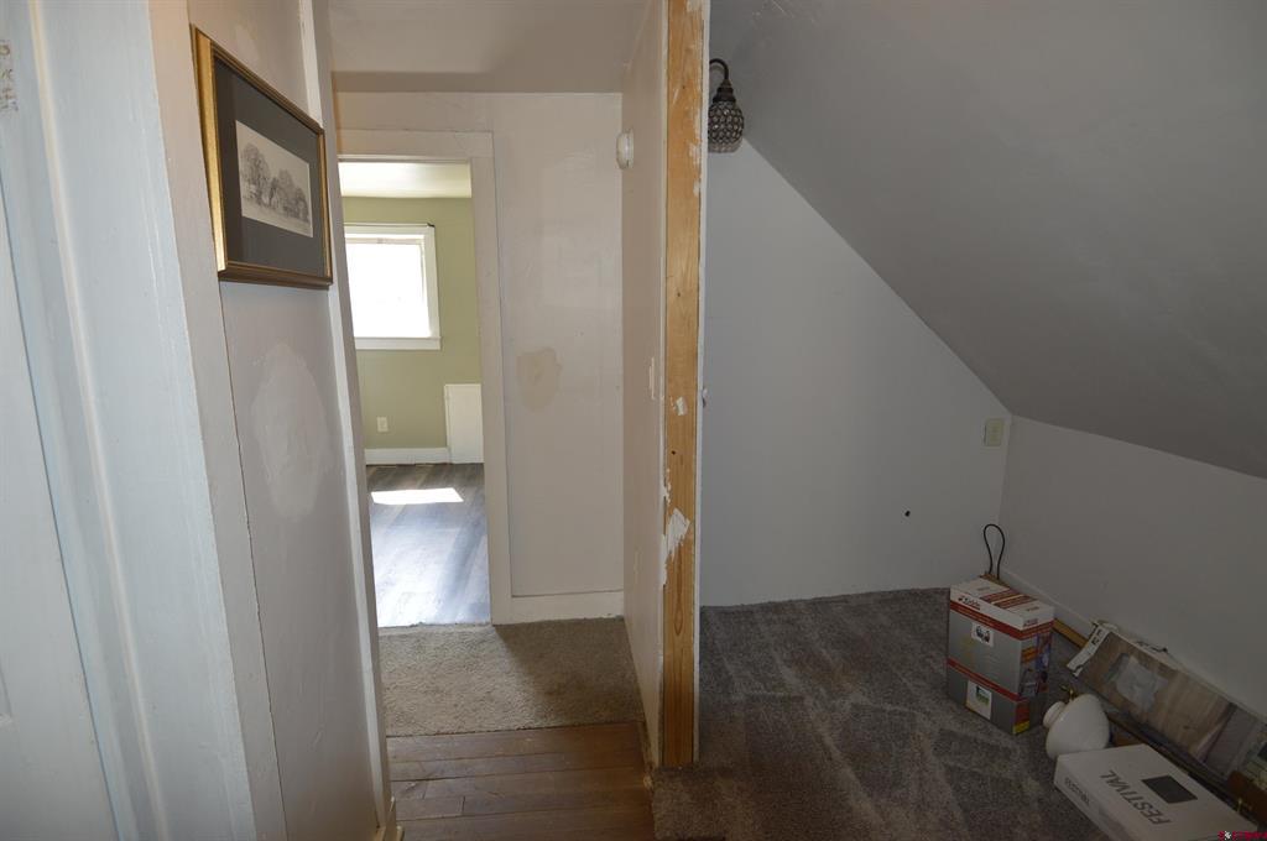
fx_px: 633
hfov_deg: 90.1
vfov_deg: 67.2
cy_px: 420
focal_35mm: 18
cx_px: 634
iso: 400
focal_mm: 12
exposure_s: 1/100
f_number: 4
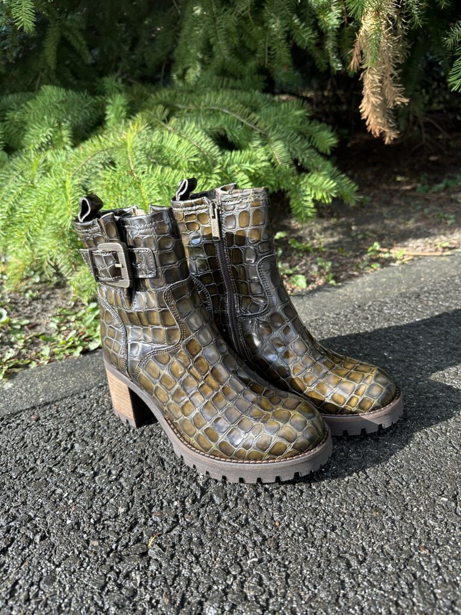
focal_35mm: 24
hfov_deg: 56.8
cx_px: 230
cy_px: 308
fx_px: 426
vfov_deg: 71.6
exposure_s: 1/740
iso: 80
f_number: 1.78
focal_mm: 6.86
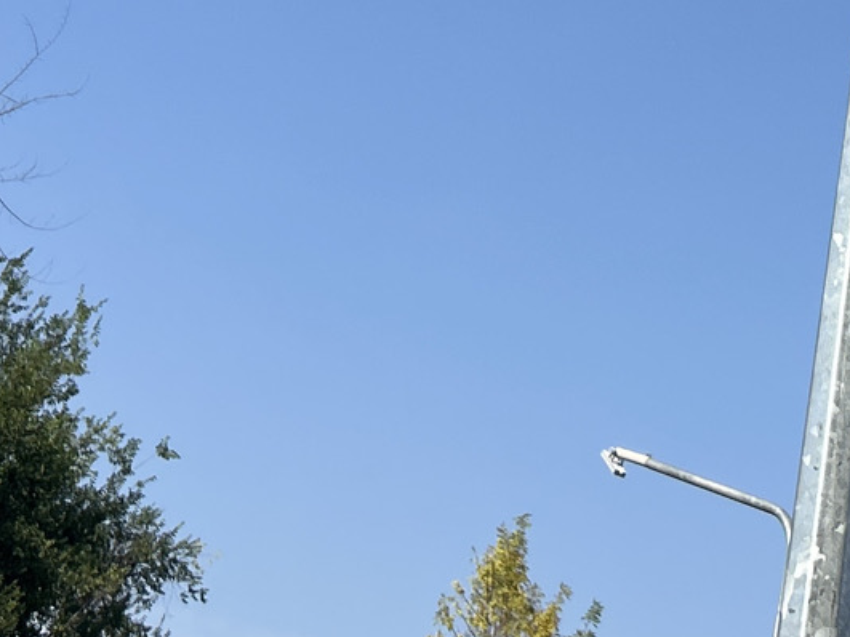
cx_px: 920
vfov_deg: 13.5
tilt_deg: +37.1
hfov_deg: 19.3
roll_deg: -9.5
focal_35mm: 98
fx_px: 2406
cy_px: -504
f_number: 1.5
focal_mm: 5.7
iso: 50
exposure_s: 1/4115
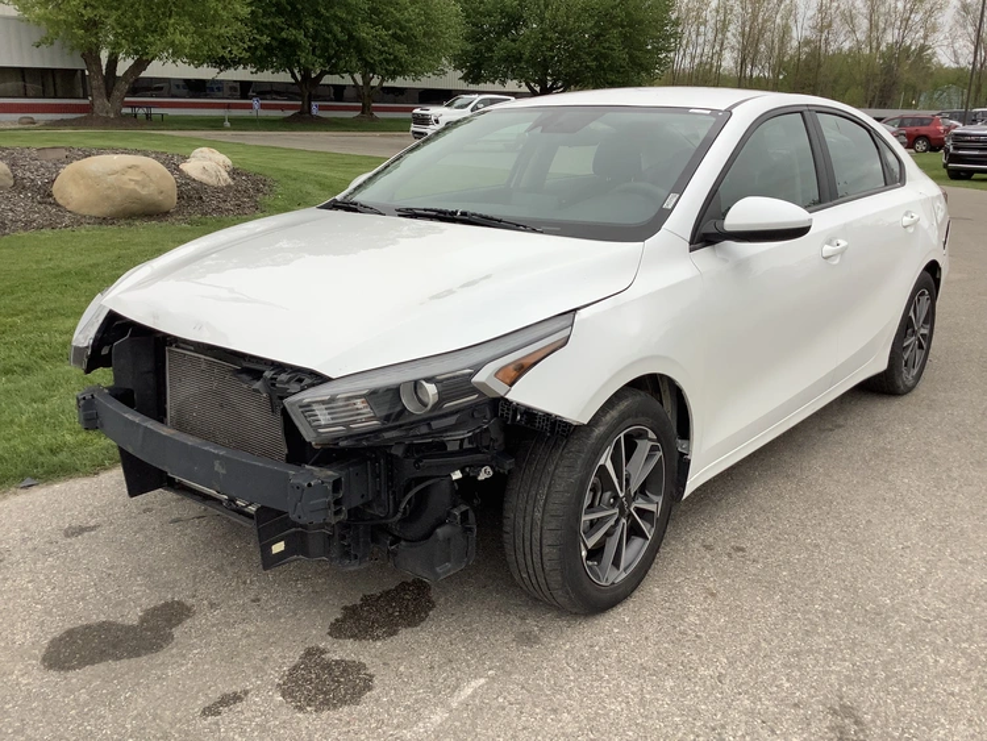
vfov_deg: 45.5
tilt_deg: -18.0
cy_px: 370
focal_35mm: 31
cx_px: 494
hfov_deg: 58.3
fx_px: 884
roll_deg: -1.5
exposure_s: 1/275
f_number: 2.4
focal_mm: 3.3
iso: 25
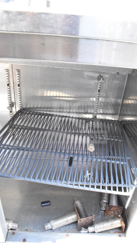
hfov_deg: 40.1
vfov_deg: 66.1
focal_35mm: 29
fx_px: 187
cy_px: 122
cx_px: 76
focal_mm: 18
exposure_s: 1/320
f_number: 9
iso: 6400
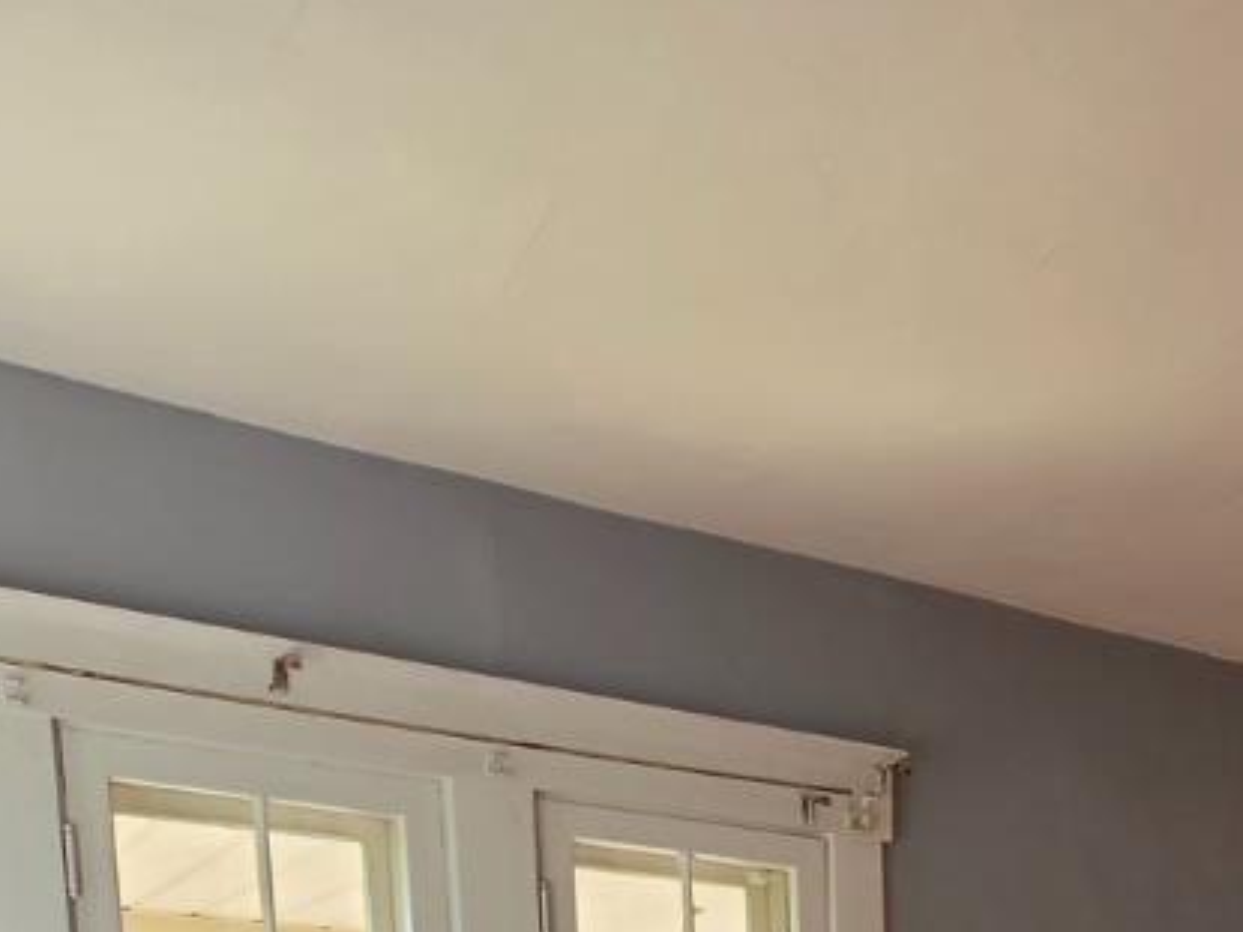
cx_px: 1312
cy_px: 1479
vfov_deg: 23.3
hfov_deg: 35.5
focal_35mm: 47
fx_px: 1687
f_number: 1.9
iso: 25
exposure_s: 1/120
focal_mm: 2.2
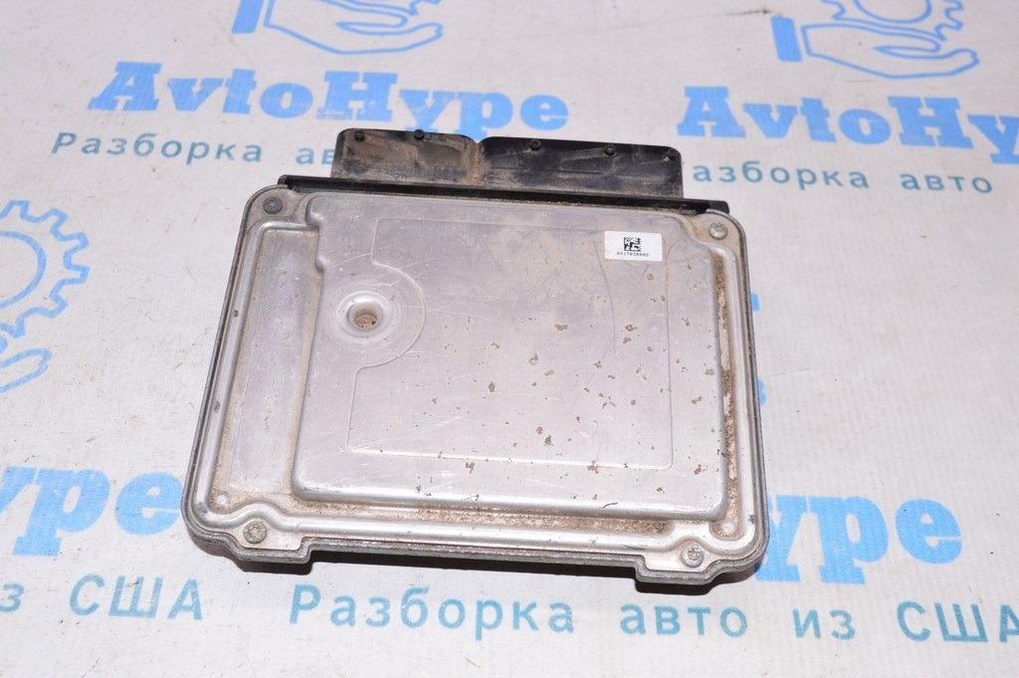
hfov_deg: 51.3
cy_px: 339
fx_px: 1061
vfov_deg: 35.4
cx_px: 510
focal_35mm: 38
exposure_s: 1/160
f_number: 8
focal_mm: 25
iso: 1600
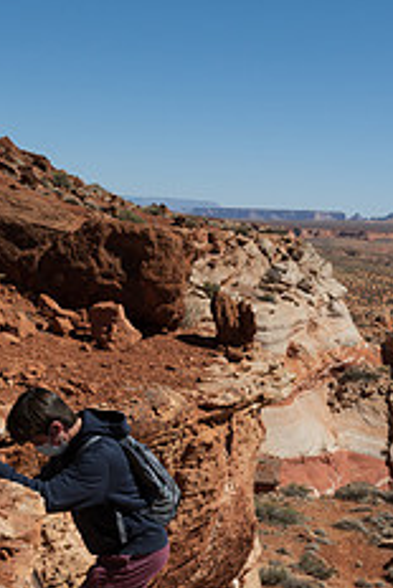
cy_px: 449
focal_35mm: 60
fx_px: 981
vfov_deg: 32.7
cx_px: 177
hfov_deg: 22.6
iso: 560
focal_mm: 31
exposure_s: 1/500
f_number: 16
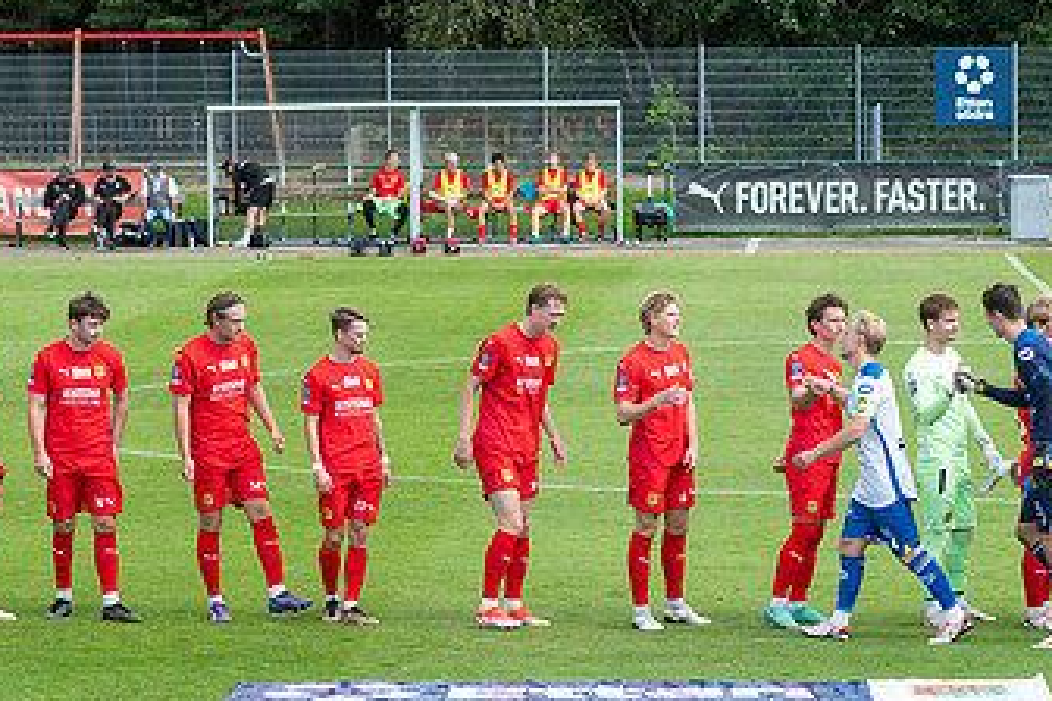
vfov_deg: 7.4
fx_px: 5406
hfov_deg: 11.1
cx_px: 592
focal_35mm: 185
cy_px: 562
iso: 280
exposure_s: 1/1000
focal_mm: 70
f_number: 4
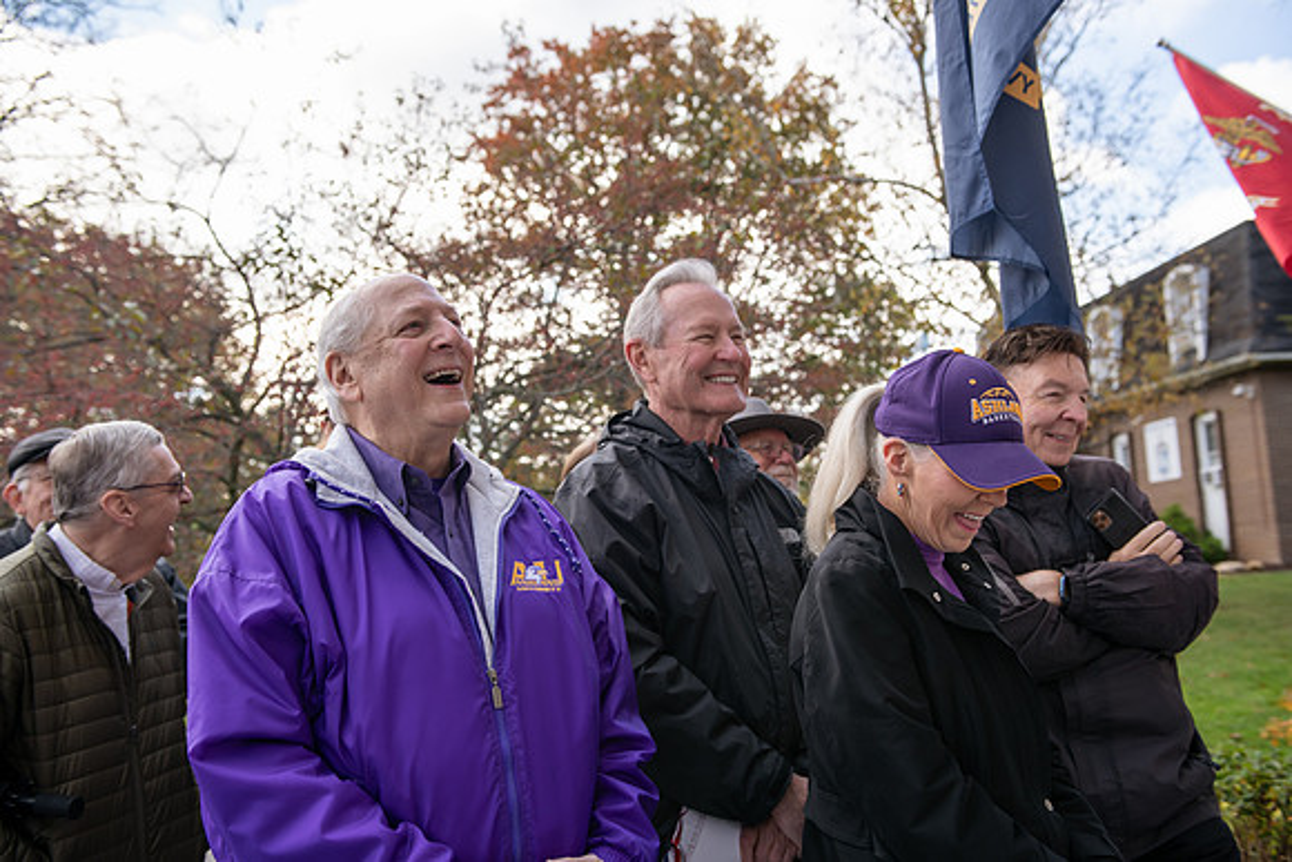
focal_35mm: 35
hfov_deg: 54.4
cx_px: 646
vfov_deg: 37.9
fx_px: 1256
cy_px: 431
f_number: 4
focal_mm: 35
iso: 125
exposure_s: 1/320
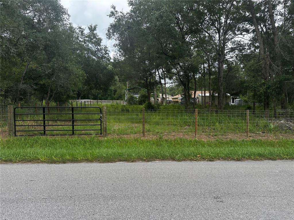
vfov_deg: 56.8
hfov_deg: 71.6
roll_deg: -0.8
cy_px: 110
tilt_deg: -3.0
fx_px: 204
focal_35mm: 24
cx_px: 147
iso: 80
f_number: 1.78
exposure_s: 1/680
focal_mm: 6.86
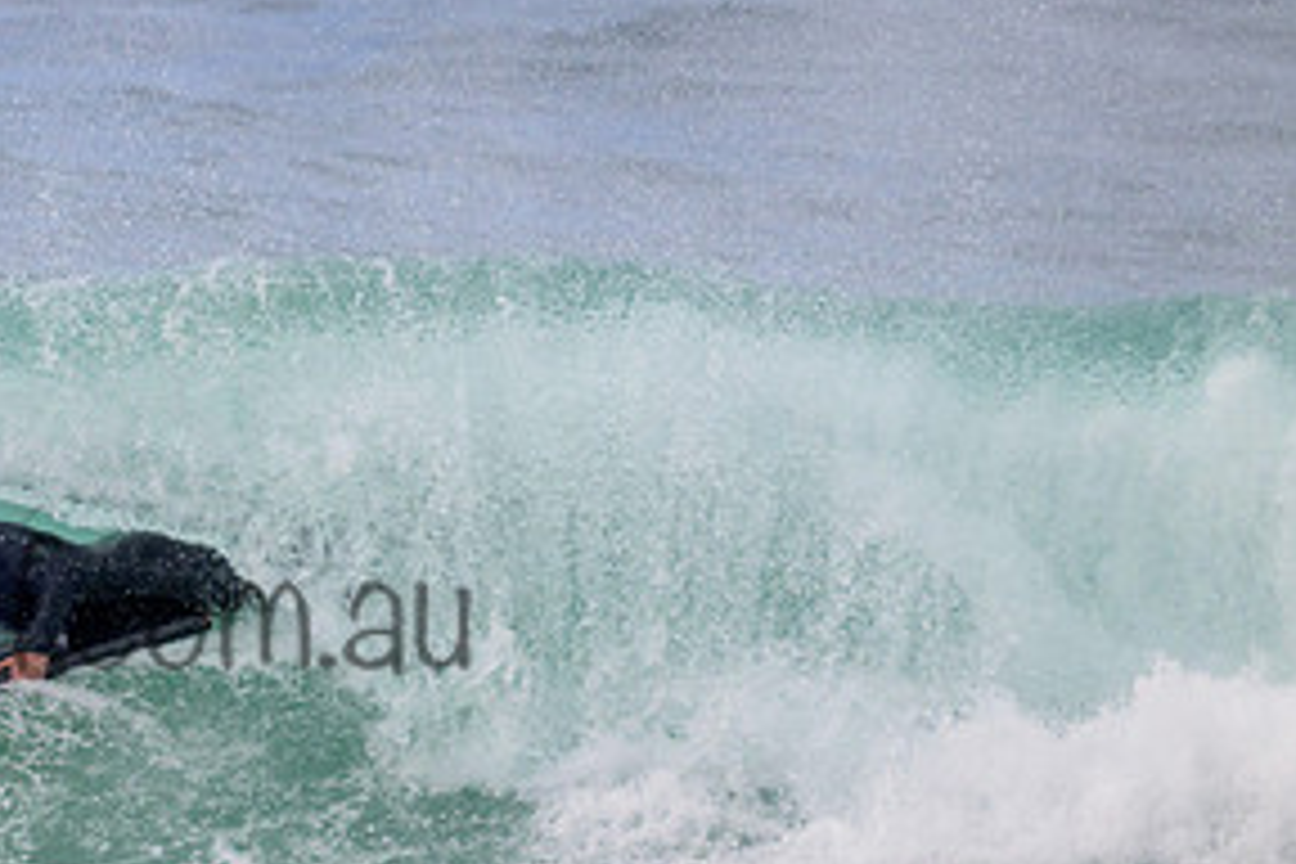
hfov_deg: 1.3
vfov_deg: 0.9
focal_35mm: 1613
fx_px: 58063
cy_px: 565
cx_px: -4
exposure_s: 1/2000
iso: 1000
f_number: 11
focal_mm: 800
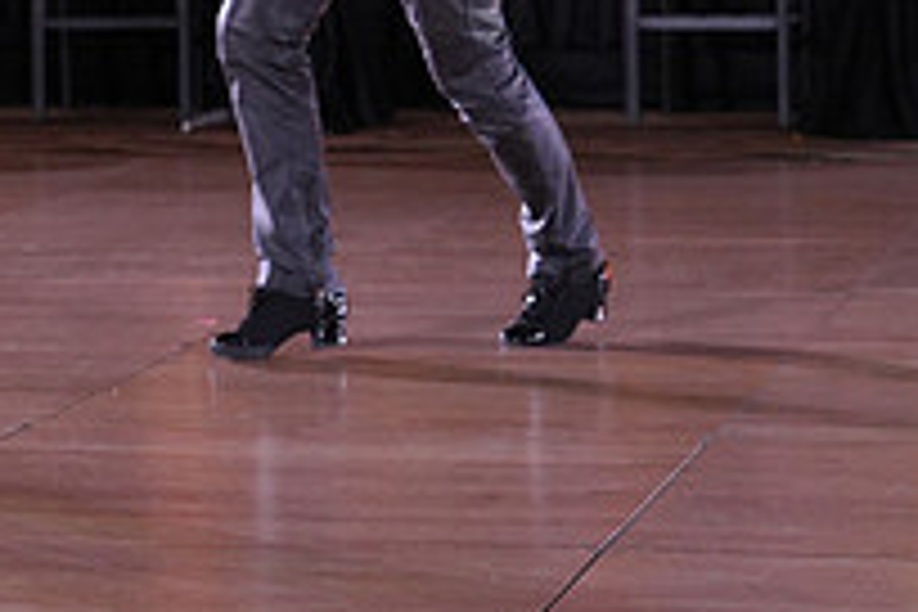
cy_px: -182
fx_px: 4641
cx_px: -184
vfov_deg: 7.5
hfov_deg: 11.1
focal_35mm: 182
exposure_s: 1/400
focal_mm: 64
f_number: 4
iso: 1250
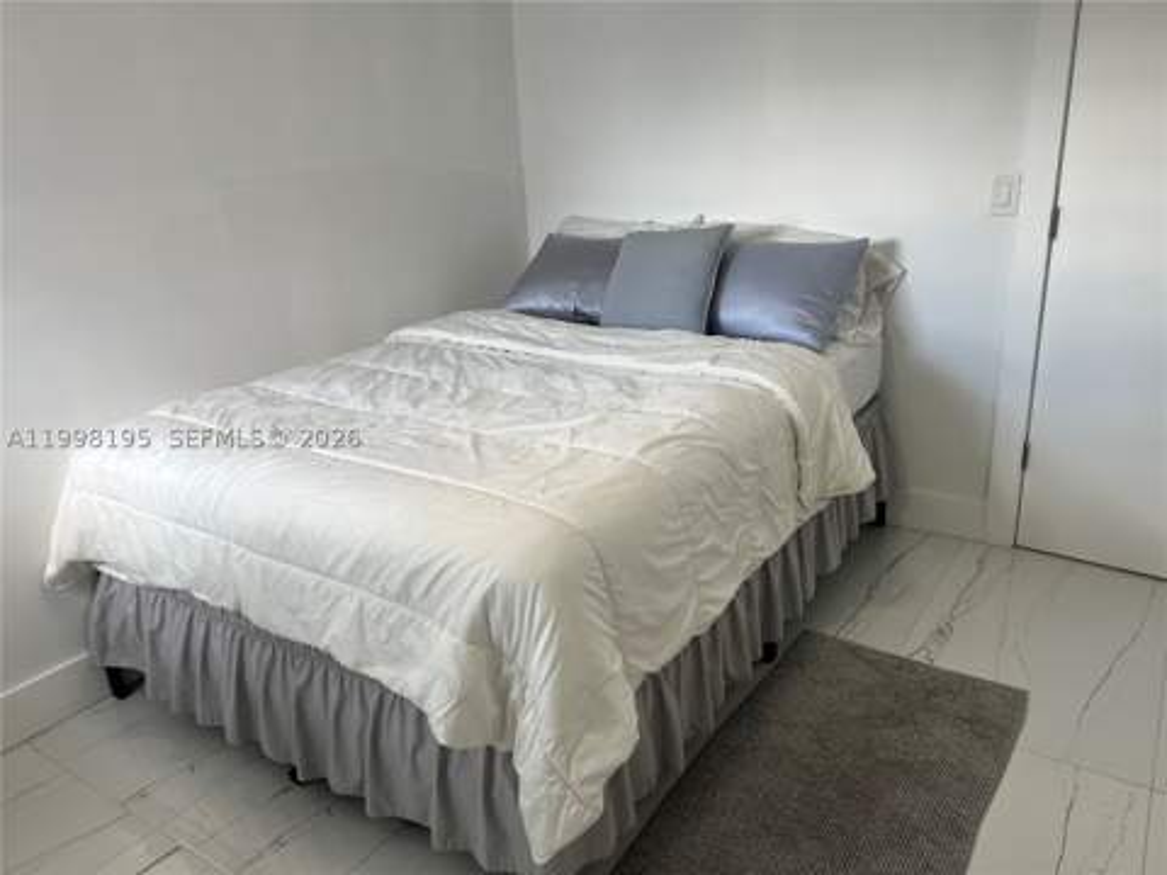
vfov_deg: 53.1
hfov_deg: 67.3
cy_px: 438
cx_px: 584
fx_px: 877
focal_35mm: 26
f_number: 1.5
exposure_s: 1/120
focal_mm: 5.7
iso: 50
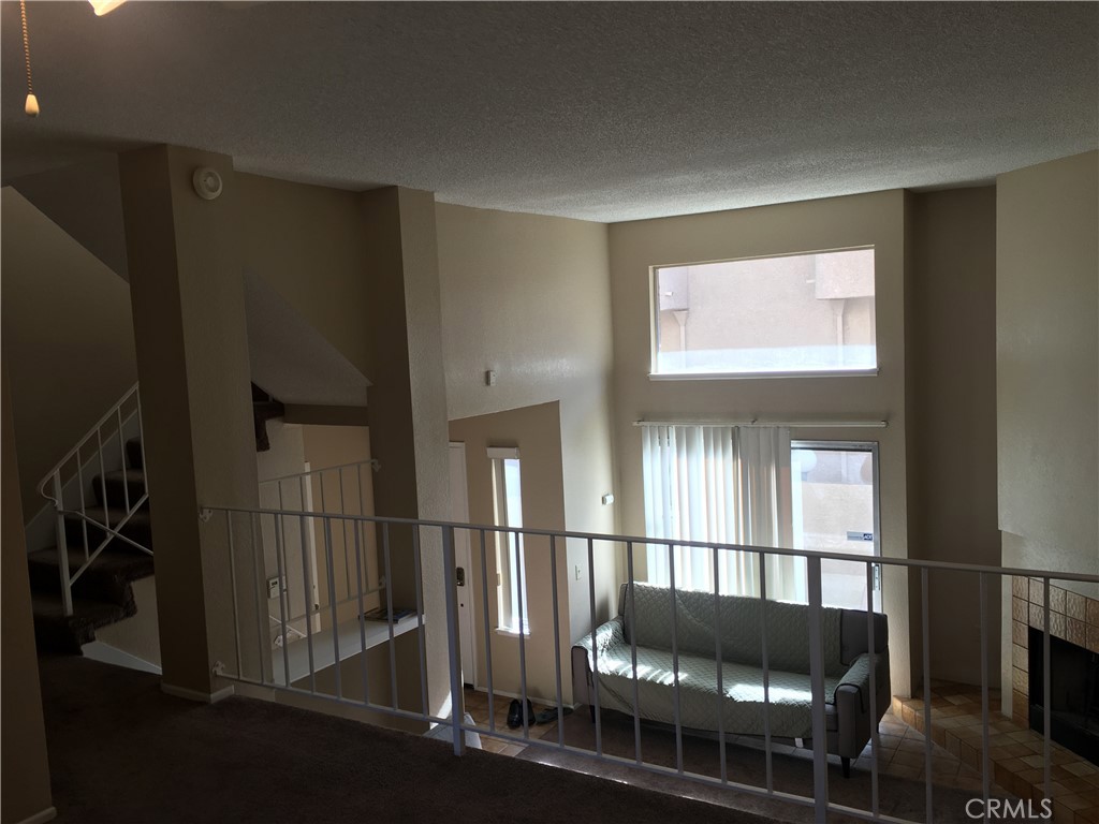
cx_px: 550
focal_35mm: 29
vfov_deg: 48.2
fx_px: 921
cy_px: 412
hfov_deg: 61.7
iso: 25
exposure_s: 1/60
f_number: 2.2
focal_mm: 4.15
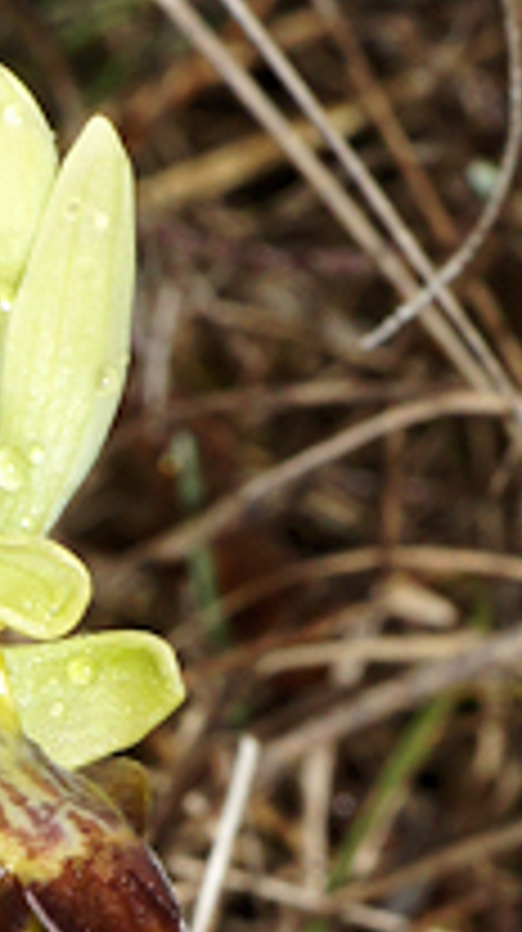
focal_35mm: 547
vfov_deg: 3.9
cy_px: 1711
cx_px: -76
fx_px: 13499
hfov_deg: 2.2
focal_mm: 90
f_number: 16
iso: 800
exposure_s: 1/125
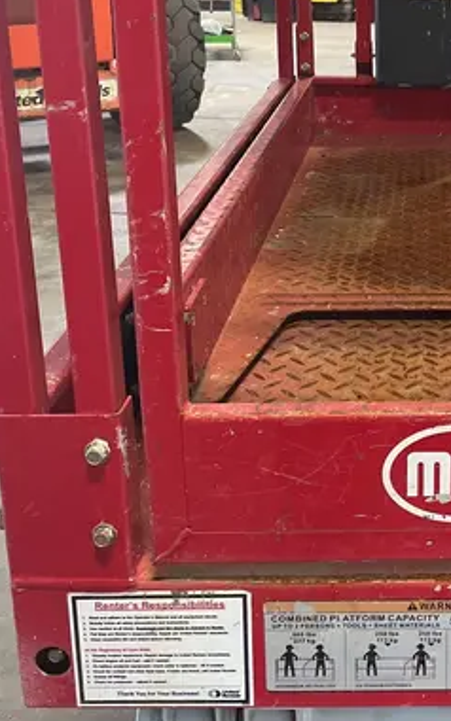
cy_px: 185
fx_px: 1043
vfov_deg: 37.3
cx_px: 459
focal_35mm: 53
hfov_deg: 23.3
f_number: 1.6
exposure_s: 1/60
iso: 400
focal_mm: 5.1
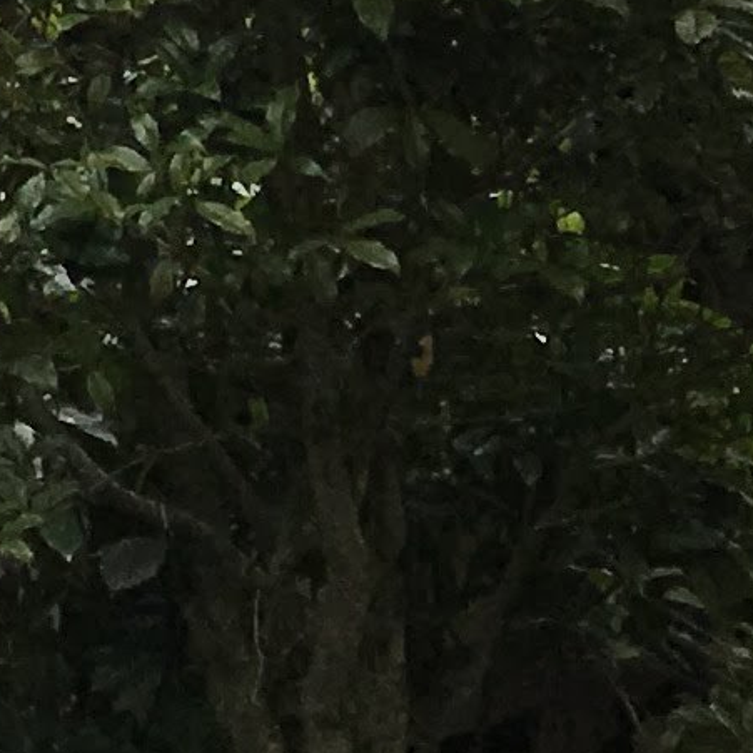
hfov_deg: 6.3
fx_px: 5636
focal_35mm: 229
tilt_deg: +14.5
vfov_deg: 7.1
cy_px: -1120
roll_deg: +2.0
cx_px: -2189
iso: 25
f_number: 2.2
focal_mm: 4.15
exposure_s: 1/545
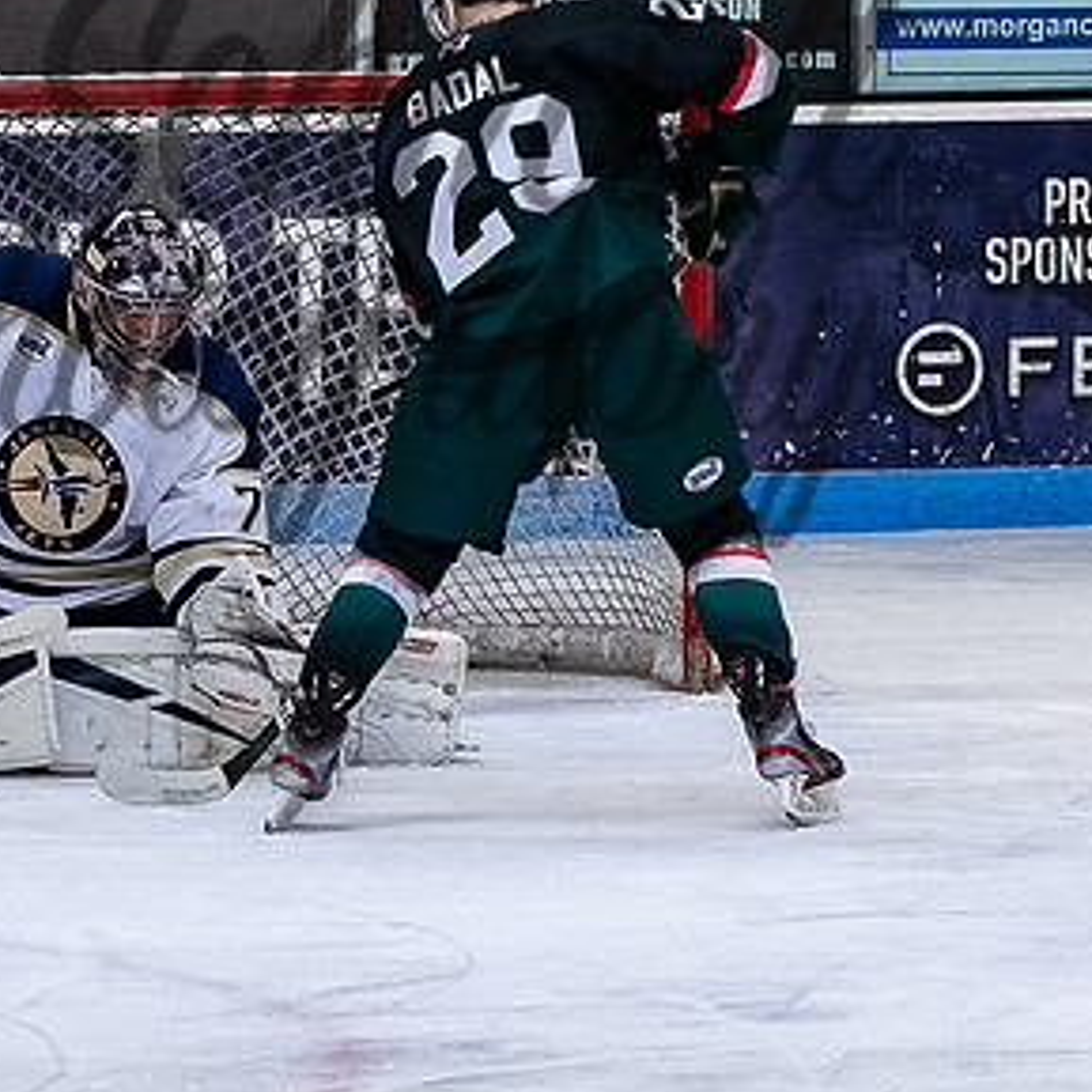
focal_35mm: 553
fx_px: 19737
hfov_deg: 3.2
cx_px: 280
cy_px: 362
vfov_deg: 3.2
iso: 1400
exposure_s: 1/800
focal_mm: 100
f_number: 3.5
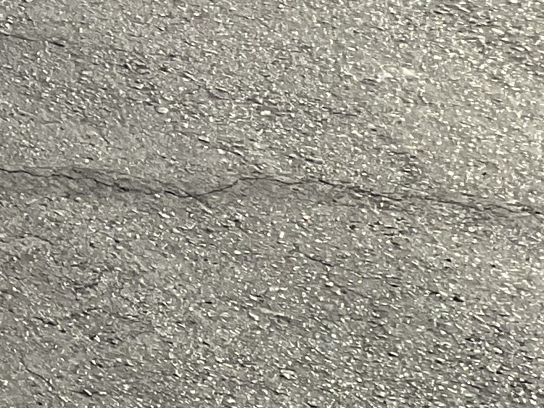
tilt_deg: -16.5
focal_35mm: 156
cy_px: -424
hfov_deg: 10.6
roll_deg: -1.5
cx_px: -815
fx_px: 2451
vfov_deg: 8.9
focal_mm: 3
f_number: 1.8
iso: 16
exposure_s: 1/816
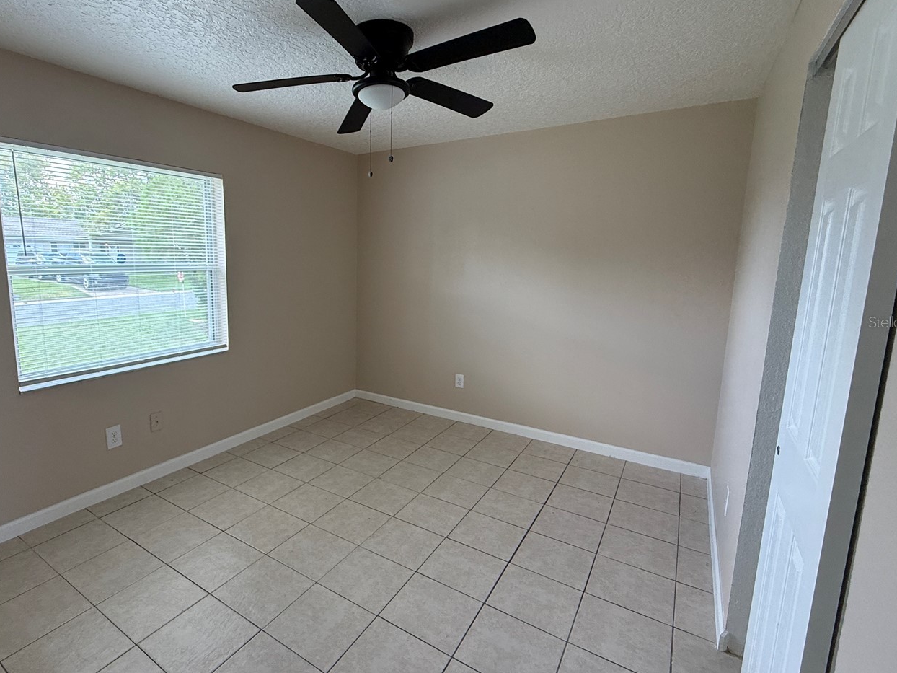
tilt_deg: -8.4
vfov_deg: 71.6
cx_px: 360
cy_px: 322
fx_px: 466
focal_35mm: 18
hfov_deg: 86.7
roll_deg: -0.3
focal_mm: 2.22
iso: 160
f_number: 2.2
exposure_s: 1/99
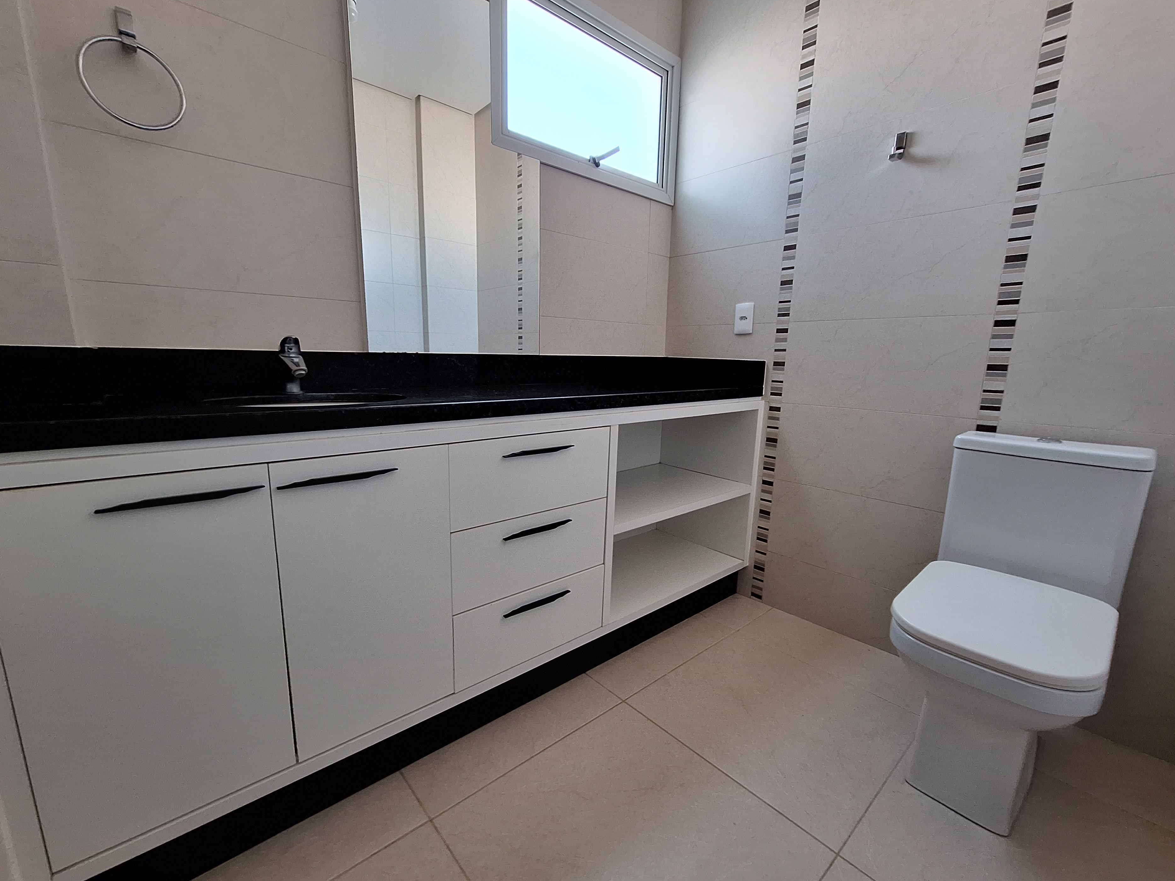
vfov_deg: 85.6
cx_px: 576
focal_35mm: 14
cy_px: 460
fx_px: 475
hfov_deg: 102.0
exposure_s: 1/40
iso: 100
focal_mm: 1.74
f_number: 2.2
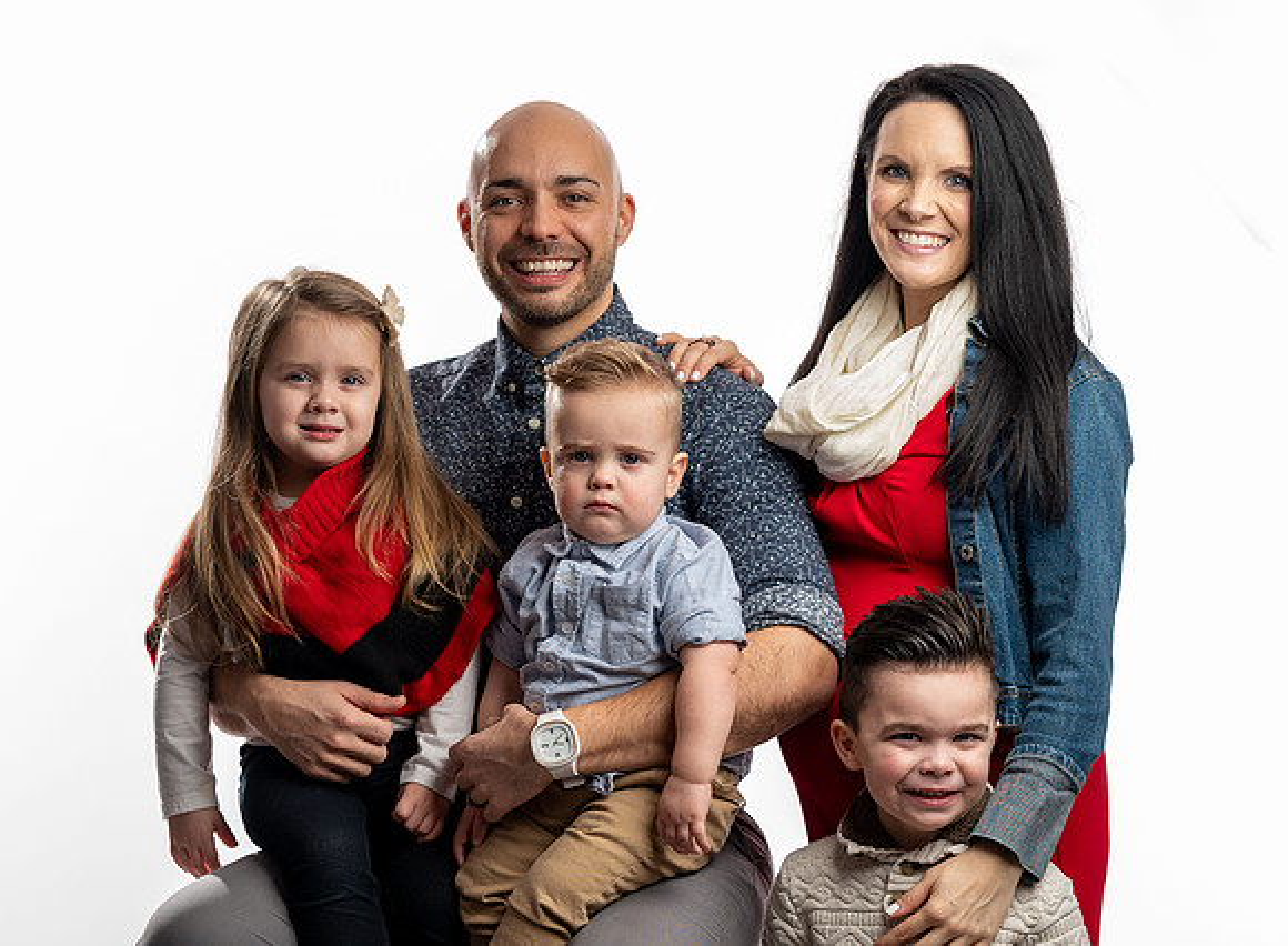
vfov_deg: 11.6
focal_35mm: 126
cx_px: 704
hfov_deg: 15.8
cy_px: 503
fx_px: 4655
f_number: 3.2
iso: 64
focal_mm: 85
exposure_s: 1/200
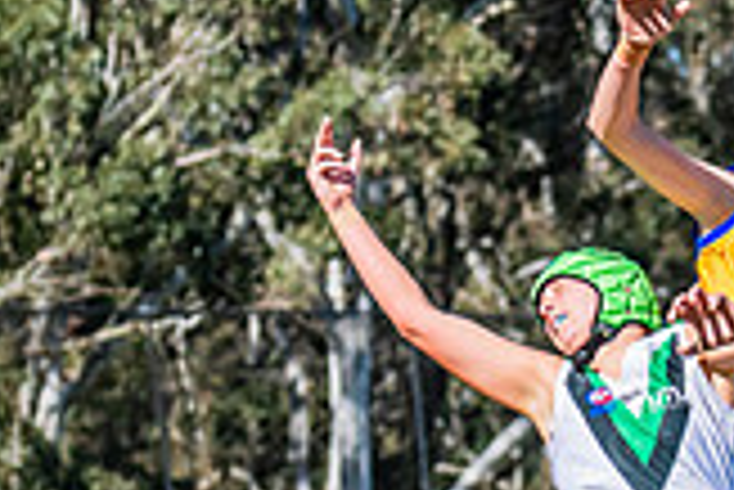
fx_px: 14591
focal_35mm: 715
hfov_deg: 2.9
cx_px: 726
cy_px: 392
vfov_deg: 1.9
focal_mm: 190
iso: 640
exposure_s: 1/1250
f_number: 9
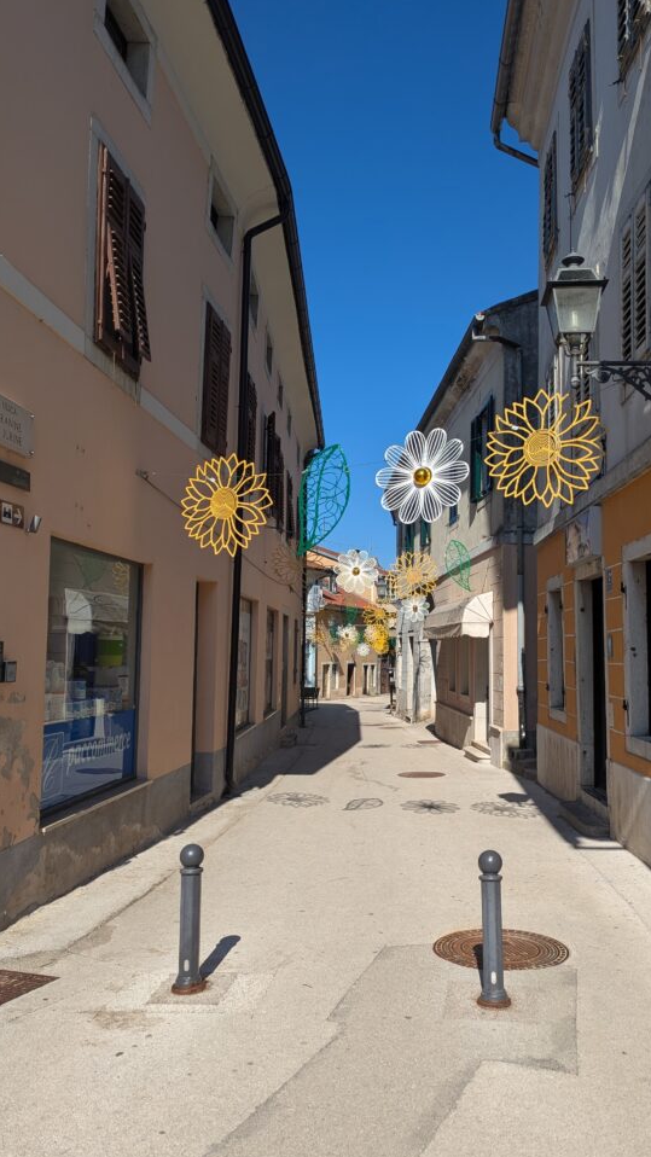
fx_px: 859
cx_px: 404
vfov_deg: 67.9
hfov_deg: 41.2
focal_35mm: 28
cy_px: 575
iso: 41
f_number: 1.85
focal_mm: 6.81
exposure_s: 1/2976
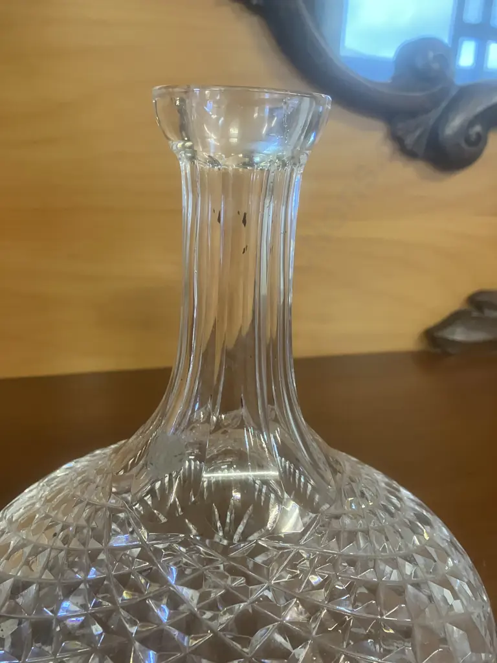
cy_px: 332
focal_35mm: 28
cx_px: 248
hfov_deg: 49.7
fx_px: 536
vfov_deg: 63.4
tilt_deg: -16.0
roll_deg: -2.3
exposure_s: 1/33
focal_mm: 3.99
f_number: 1.8
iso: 250
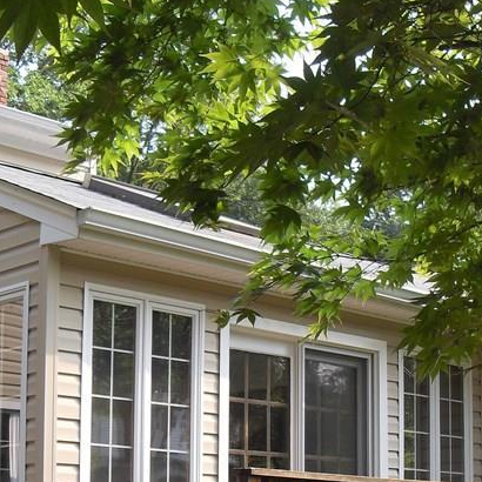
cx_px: 377
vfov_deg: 22.6
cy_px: 422
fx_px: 1182
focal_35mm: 75
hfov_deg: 22.8
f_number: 2.8
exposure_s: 1/250
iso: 80
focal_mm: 6.3
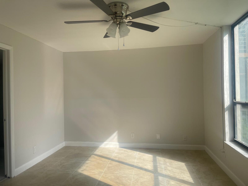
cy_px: 93
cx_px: 124
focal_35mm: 26
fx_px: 186
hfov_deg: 67.3
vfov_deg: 53.1
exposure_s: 1/2203
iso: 32
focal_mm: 5.1
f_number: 1.6
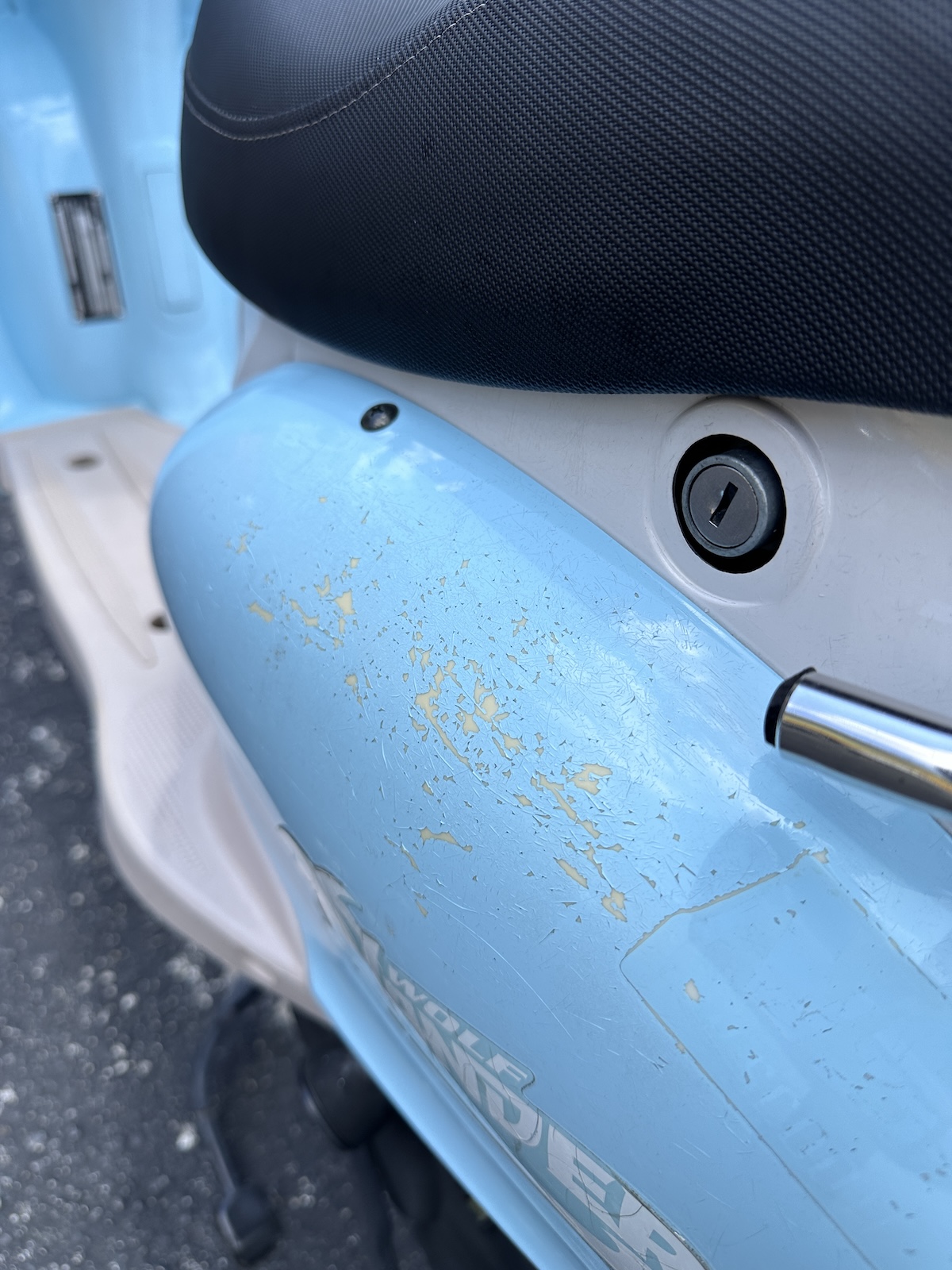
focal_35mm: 24
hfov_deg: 56.8
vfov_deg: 71.6
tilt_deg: -40.5
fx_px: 880
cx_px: 476
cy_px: 635
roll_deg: -10.3
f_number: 1.78
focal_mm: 6.86
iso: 80
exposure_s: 1/2732
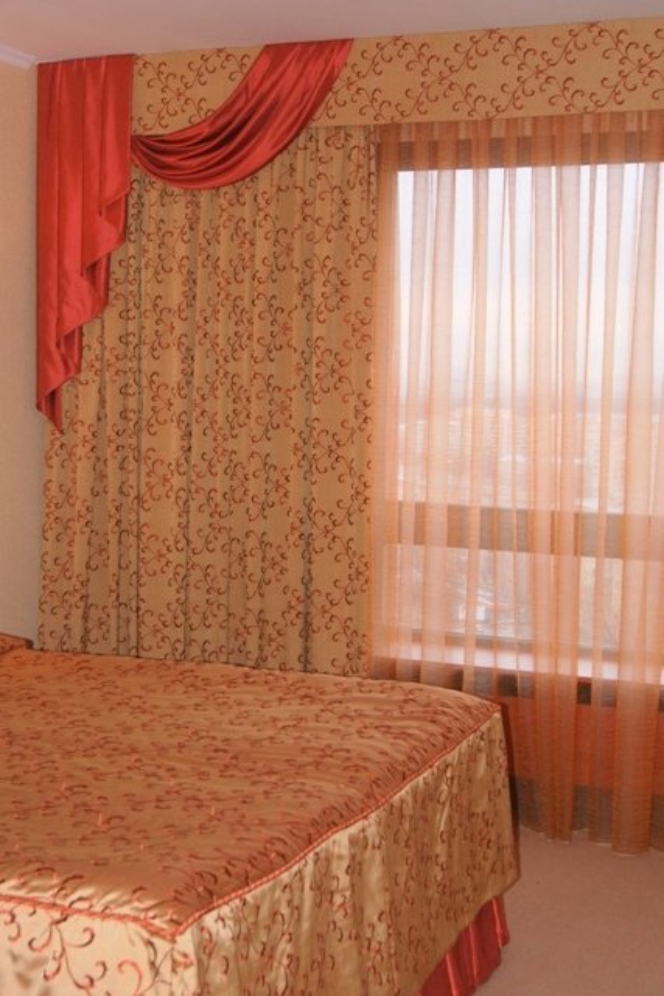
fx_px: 1452
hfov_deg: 25.8
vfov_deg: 37.8
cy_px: 498
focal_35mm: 52
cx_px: 332
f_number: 5.6
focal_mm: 35
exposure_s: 1/60
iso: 400
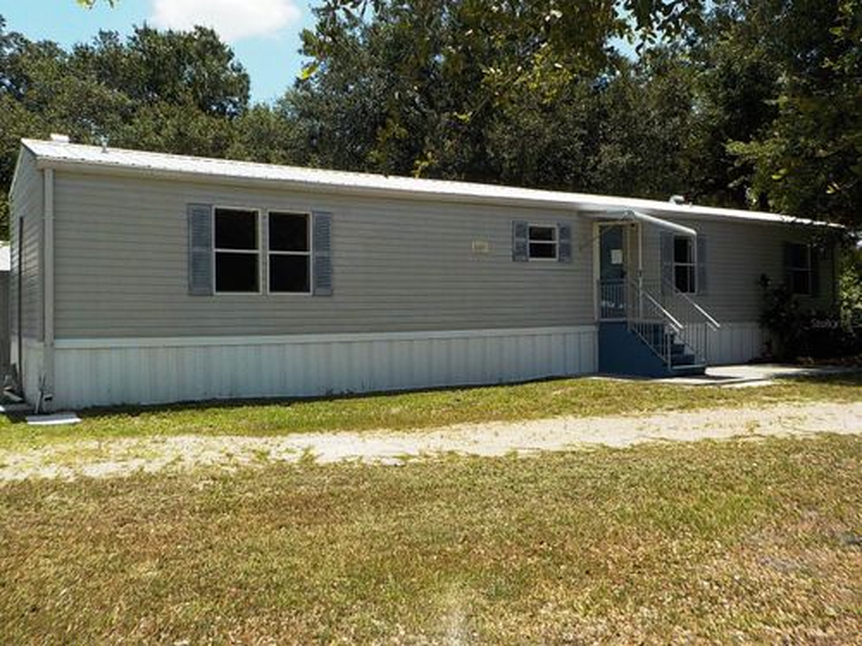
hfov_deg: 60.0
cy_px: 323
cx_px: 431
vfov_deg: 46.8
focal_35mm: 30
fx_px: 747
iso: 125
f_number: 3.3
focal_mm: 4.1
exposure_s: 1/1250
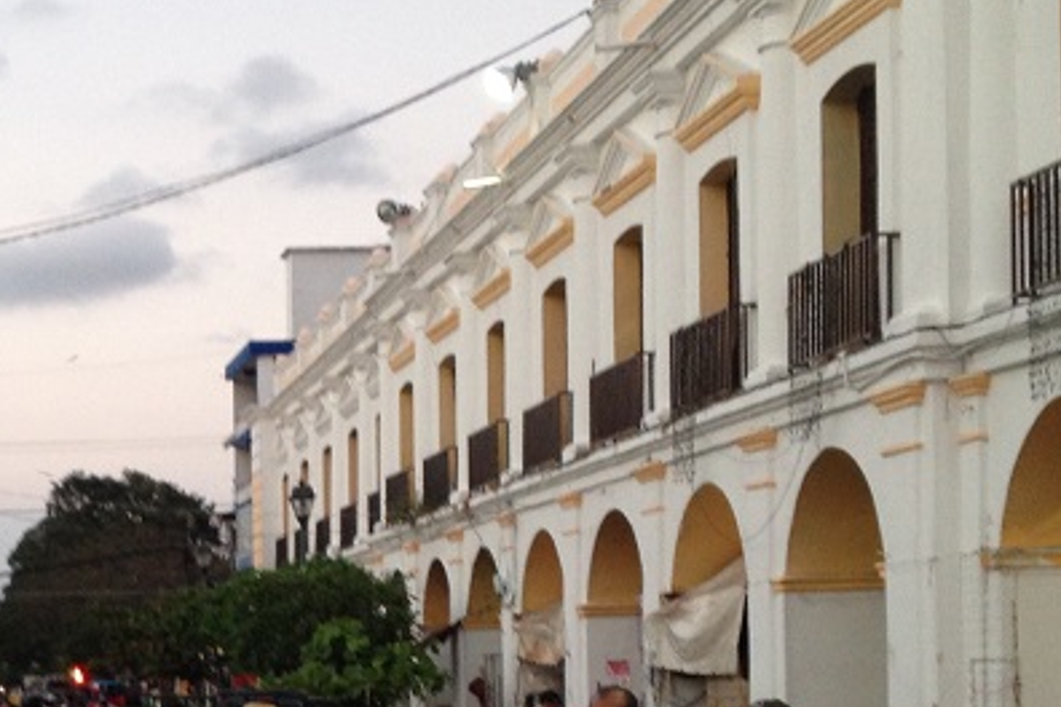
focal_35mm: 92
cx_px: 88
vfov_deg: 14.6
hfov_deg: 21.6
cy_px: 715
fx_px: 2711
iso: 80
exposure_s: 1/20
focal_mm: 4.28
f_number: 2.4
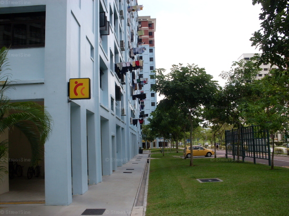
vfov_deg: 37.7
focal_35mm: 38
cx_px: 144
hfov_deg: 49.0
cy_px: 108
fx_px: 317
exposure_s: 1/125
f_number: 8.4
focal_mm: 6.3
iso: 80
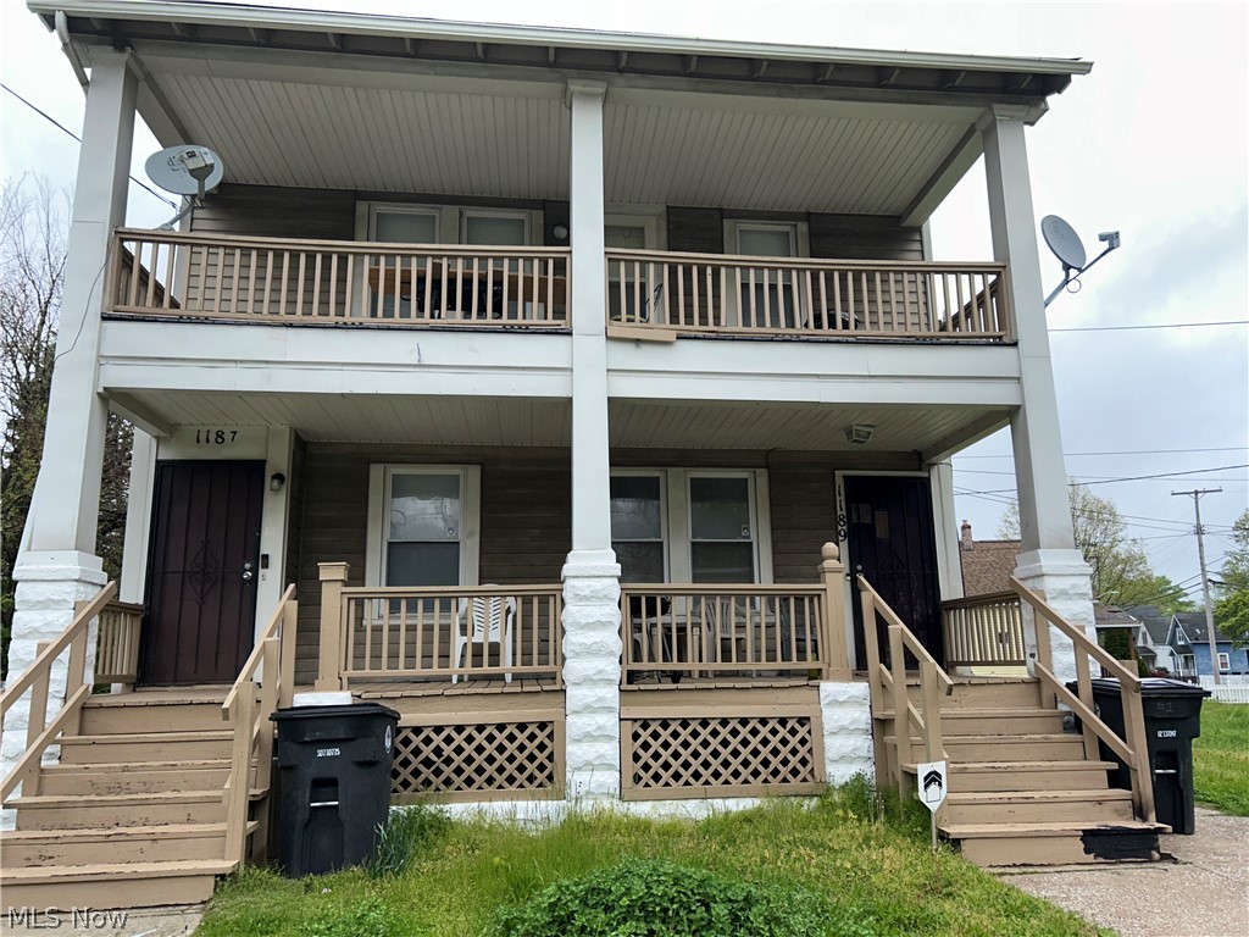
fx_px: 938
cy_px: 468
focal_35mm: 26
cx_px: 624
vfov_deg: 53.1
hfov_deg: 67.3
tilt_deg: +11.0
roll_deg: +0.2
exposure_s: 1/1196
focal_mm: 5.7
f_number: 1.5
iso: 32
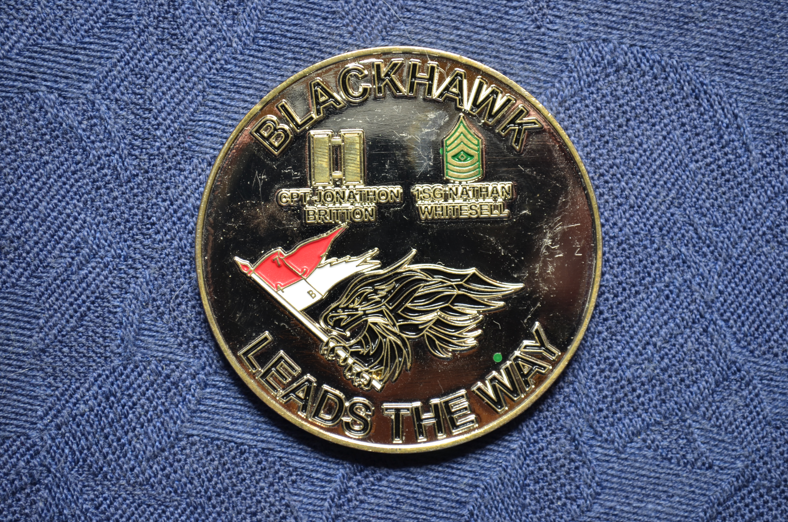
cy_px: 261
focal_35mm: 82
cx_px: 394
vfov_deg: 16.5
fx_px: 1802
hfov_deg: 24.7
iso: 160
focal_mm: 55
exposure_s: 1/2
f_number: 8
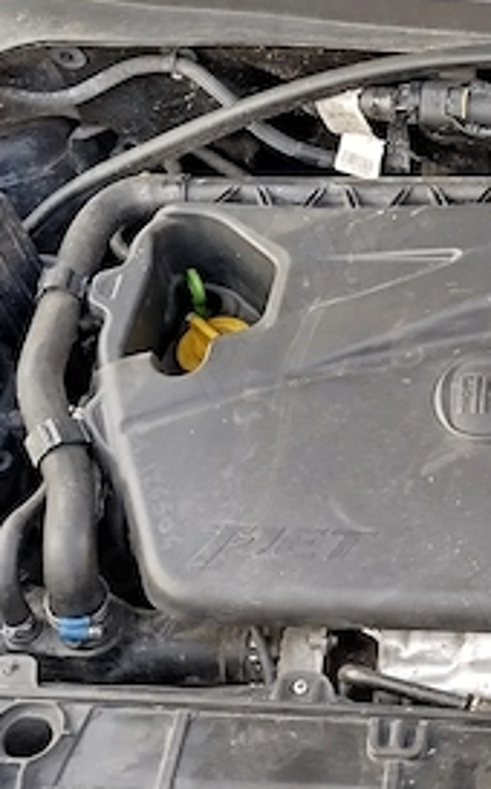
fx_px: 1202
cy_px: 269
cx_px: 566
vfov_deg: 36.0
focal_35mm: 56
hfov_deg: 21.6
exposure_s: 1/50
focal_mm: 5.31
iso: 50
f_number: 1.7
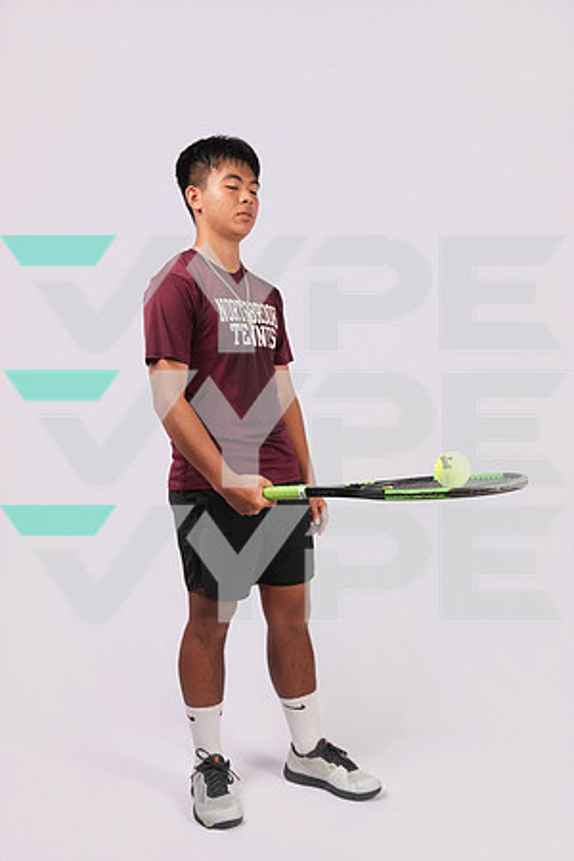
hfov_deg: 38.9
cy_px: 430
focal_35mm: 34
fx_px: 813
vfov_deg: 55.8
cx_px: 287
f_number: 5.6
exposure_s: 1/125
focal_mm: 34
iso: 160
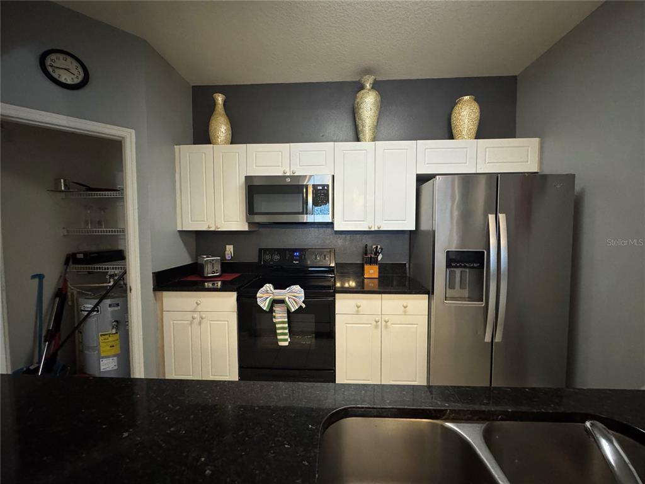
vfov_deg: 85.7
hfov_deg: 102.1
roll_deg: +0.4
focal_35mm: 14
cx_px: 322
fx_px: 261
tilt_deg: -3.8
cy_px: 242
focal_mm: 2.22
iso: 800
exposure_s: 1/60
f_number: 2.2
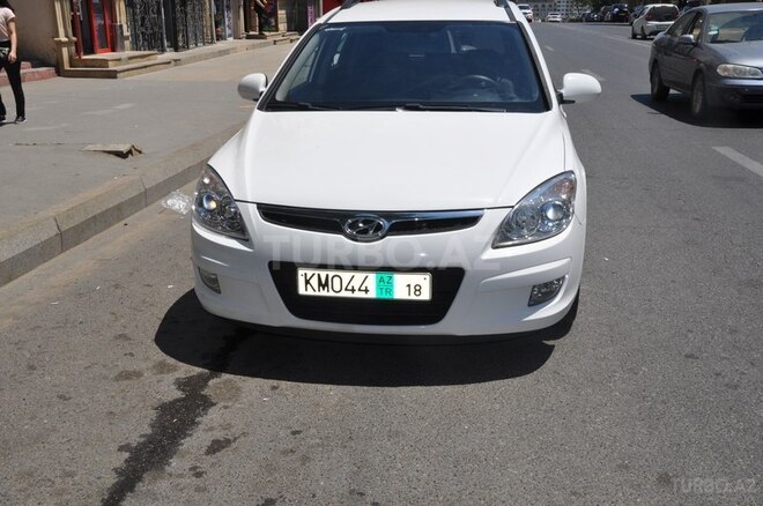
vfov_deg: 34.1
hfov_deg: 49.6
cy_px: 253
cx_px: 382
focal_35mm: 39
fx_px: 825
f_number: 16
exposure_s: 1/200
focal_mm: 26
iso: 200
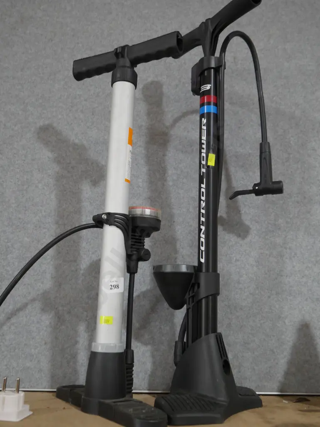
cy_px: 214
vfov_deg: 53.9
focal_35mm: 34
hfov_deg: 41.8
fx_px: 419
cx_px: 160
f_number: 4
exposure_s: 1/60
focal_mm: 17
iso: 1250
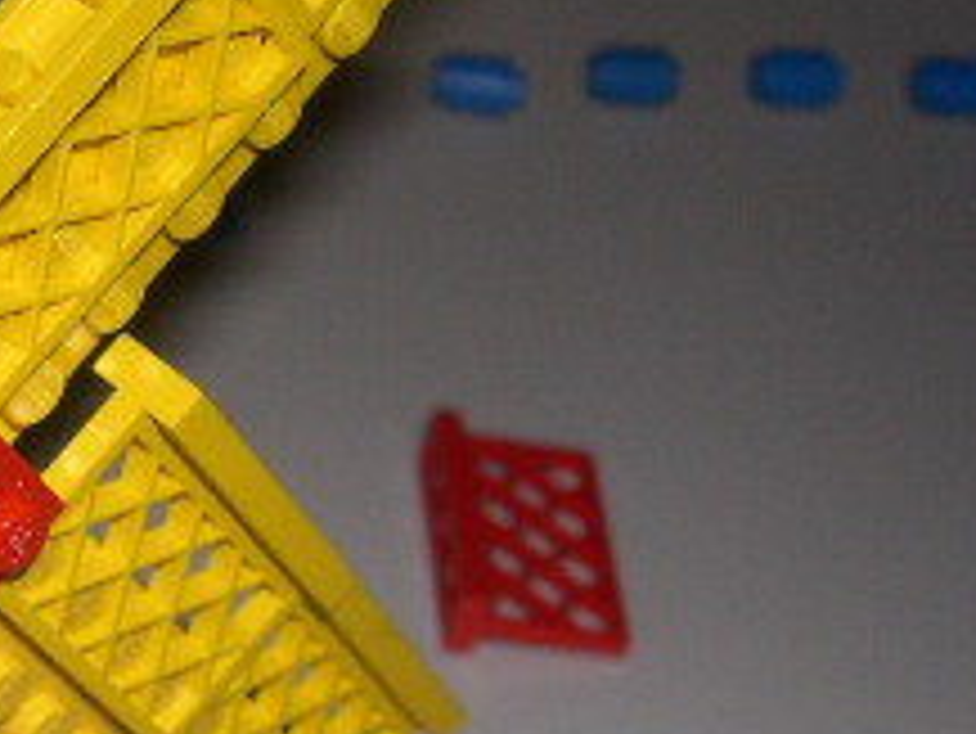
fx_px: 3160
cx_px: -175
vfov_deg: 13.2
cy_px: 446
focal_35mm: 112
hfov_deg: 16.8
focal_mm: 8
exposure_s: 1/60
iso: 100
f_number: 7.6
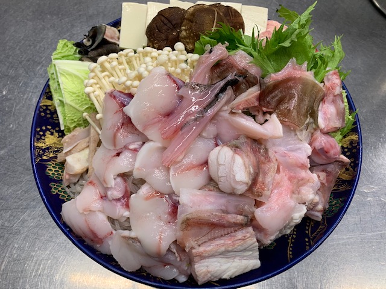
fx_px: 290
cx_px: 193
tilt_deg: -63.3
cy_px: 144
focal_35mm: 26
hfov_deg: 67.3
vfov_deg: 53.1
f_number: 1.8
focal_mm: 4.25
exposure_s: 1/50
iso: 64
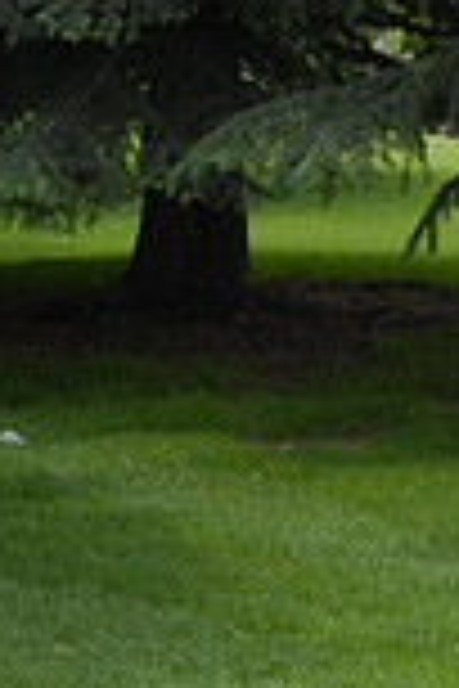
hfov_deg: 7.4
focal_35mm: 182
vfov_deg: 11.3
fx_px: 3480
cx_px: -297
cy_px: 495
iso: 400
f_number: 8
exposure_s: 1/400
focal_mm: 32
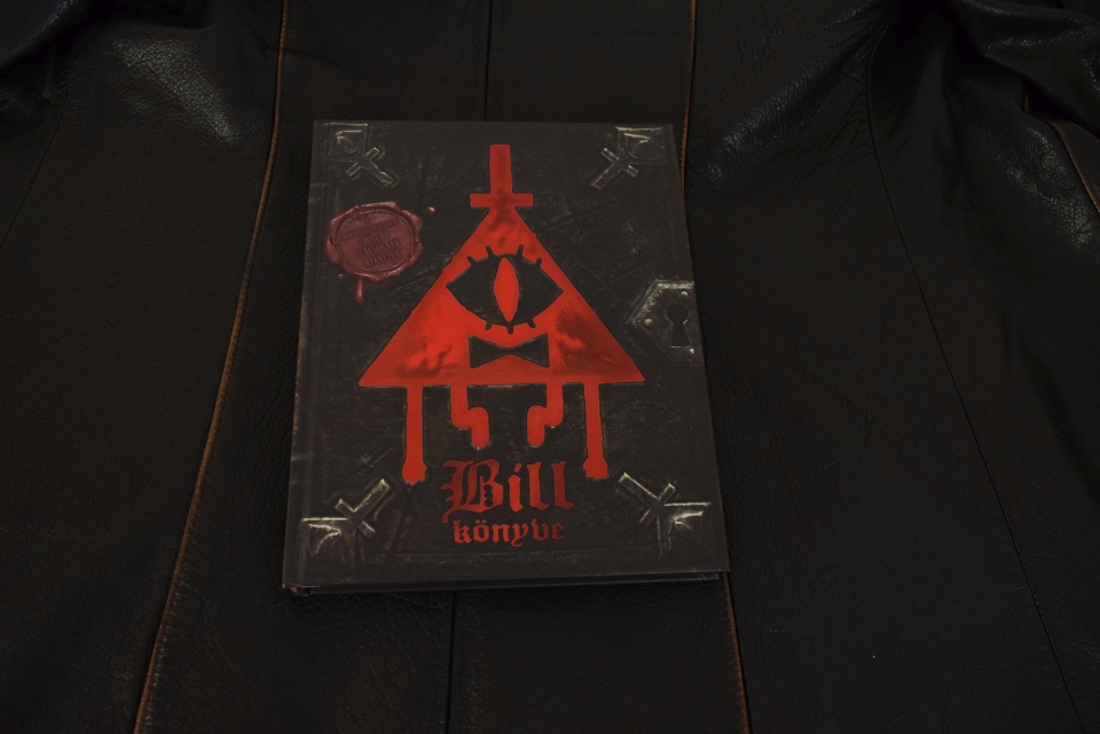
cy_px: 367
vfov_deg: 43.6
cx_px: 550
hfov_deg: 61.9
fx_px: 917
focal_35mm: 30
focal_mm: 20
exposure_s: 1/125
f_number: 5.6
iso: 1600
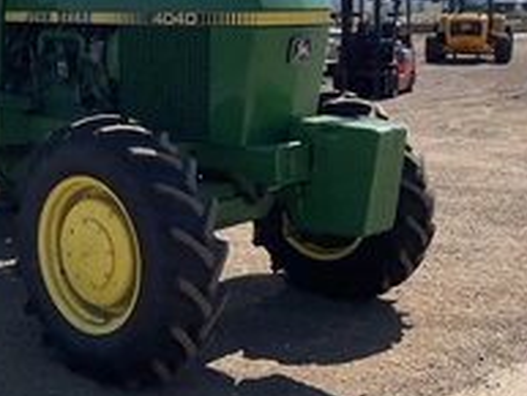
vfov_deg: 23.9
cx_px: 115
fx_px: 914
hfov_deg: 31.4
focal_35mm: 60
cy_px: 57
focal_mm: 3
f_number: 1.8
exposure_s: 1/2320
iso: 25
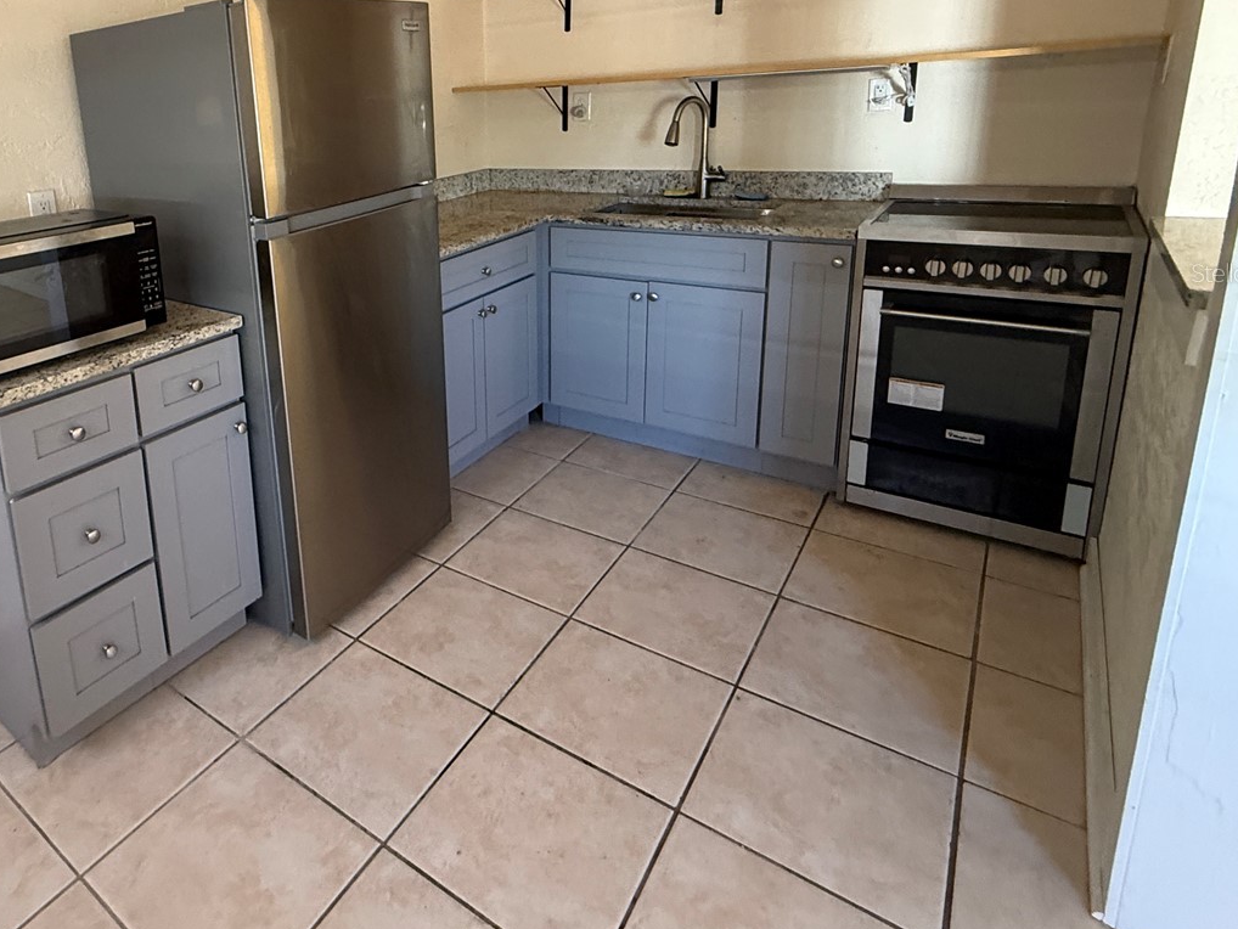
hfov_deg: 71.9
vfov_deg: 58.9
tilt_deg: -11.3
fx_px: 787
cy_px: 272
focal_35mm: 22
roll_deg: +2.5
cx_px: 333
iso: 500
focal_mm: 2.22
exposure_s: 1/60
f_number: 2.2
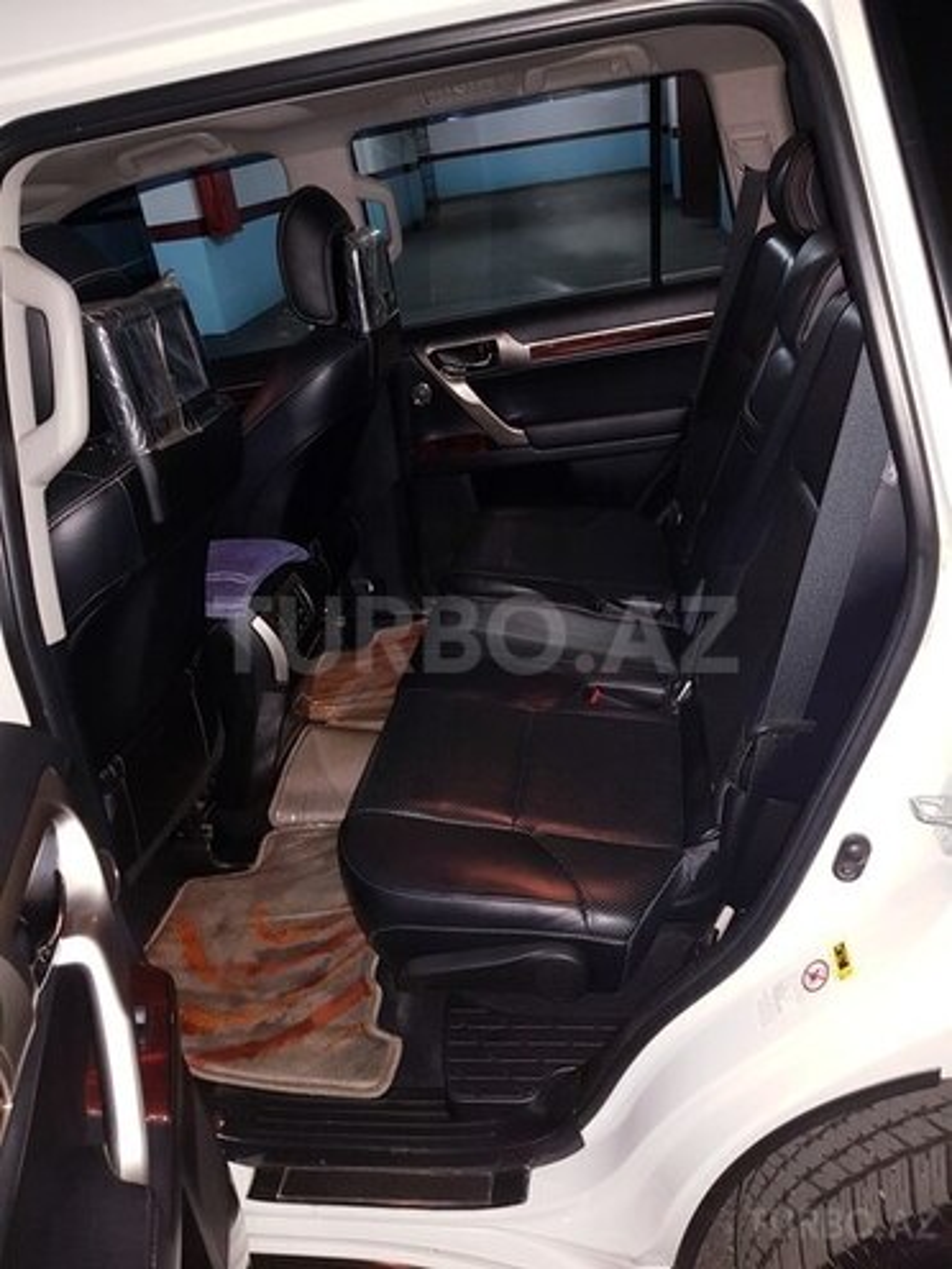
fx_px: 953
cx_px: 476
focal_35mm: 26
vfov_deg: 67.3
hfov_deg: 53.1
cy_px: 634
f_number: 1.7
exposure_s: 1/10
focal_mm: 4.2
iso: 125
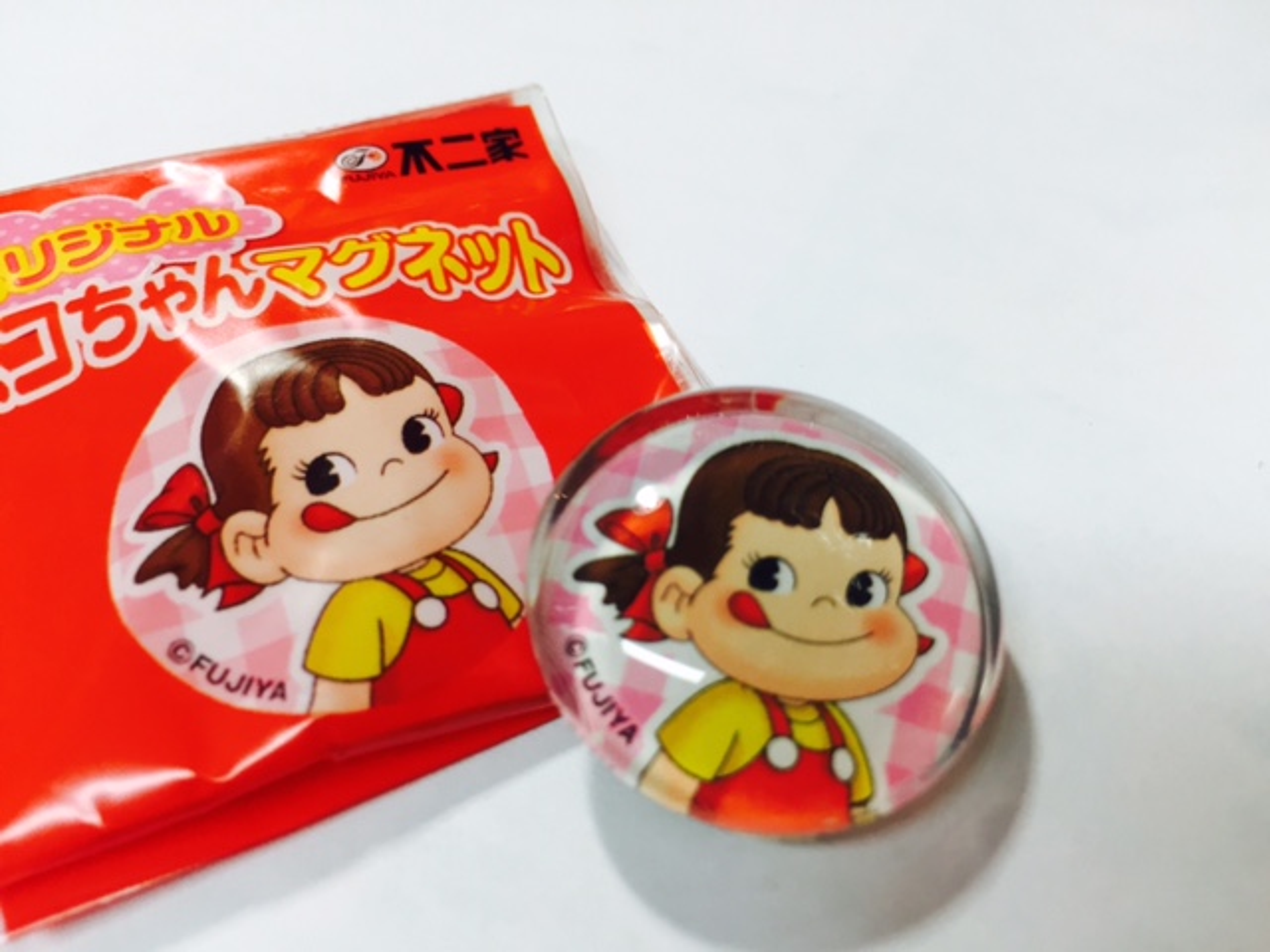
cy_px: 476
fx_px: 1064
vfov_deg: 48.2
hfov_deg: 61.7
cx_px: 635
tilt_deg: -49.2
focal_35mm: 29
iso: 40
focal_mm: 4.15
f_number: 2.2
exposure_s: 1/33
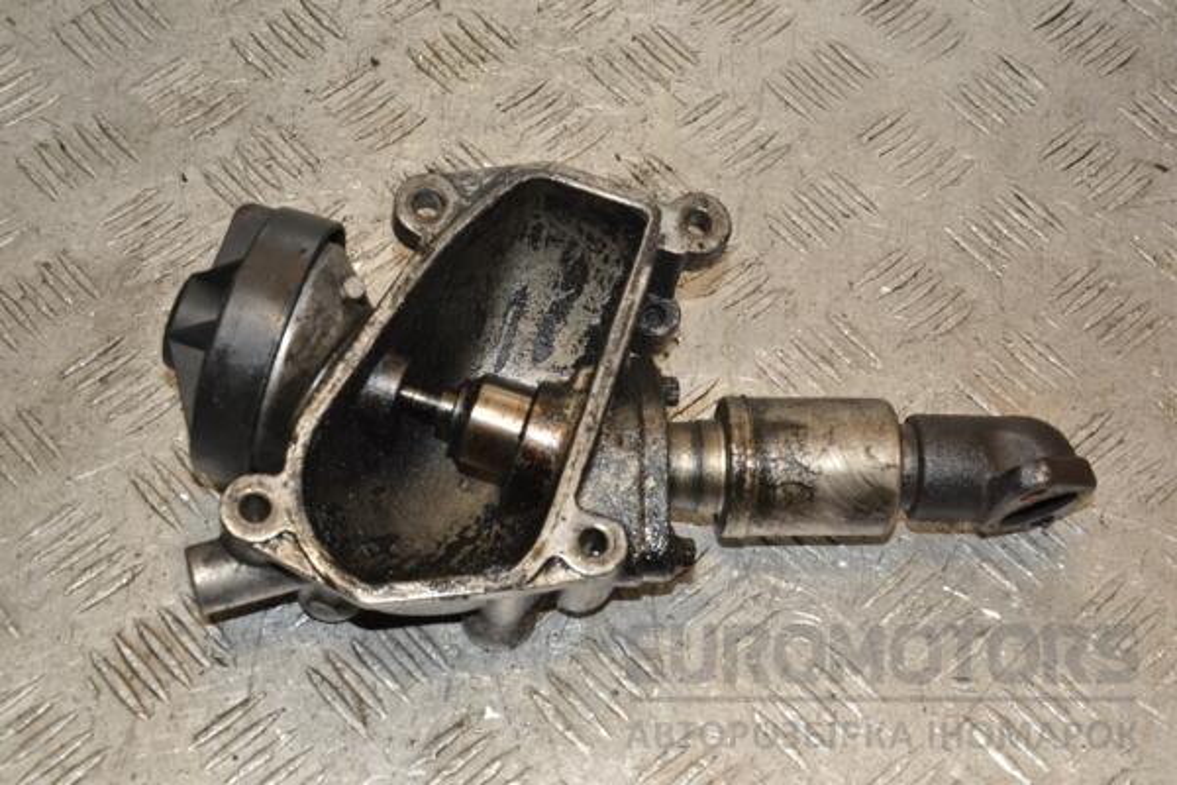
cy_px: 392
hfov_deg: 31.9
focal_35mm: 63
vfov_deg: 21.6
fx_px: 2060
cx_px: 588
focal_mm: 42
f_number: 11
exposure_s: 1/200
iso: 800
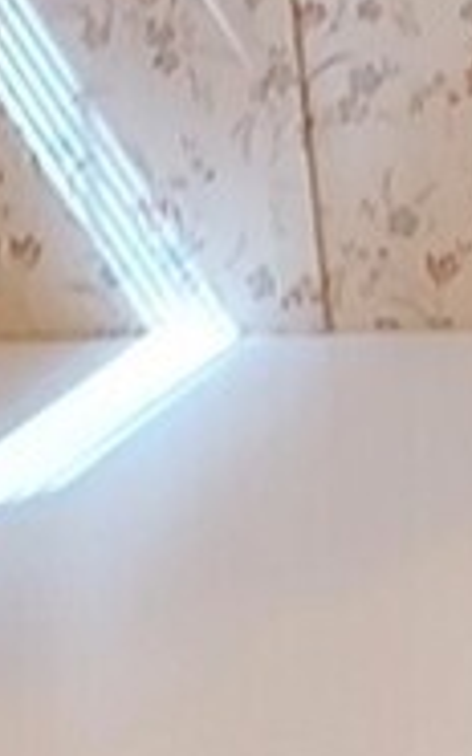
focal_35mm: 197
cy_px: 199
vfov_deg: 10.6
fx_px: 4061
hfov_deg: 6.1
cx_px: 1489
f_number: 1.8
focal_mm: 4.6
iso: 250
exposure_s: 1/60
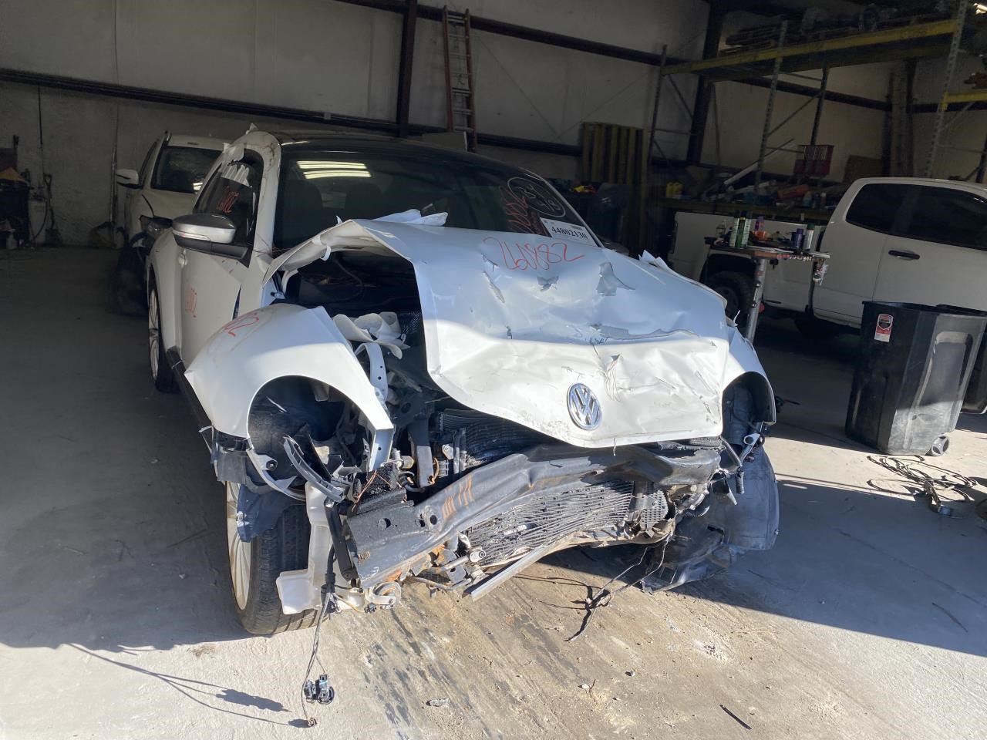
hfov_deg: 67.3
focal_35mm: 26
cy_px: 370
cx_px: 494
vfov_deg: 53.1
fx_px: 741
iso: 32
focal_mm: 4.25
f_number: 1.8
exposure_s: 1/833
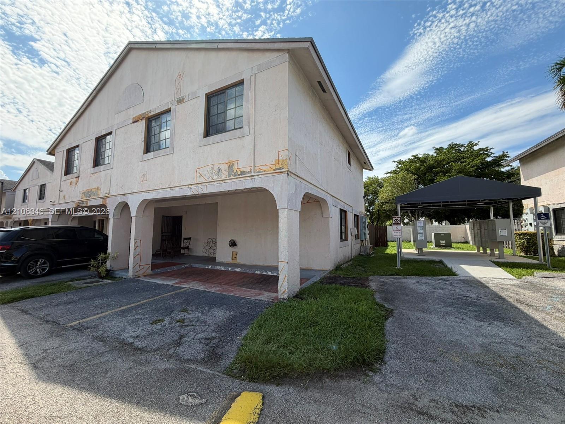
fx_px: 229
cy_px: 212
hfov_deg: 102.1
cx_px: 282
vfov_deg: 85.7
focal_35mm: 14
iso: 32
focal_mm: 2.22
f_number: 2.2
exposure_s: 1/830
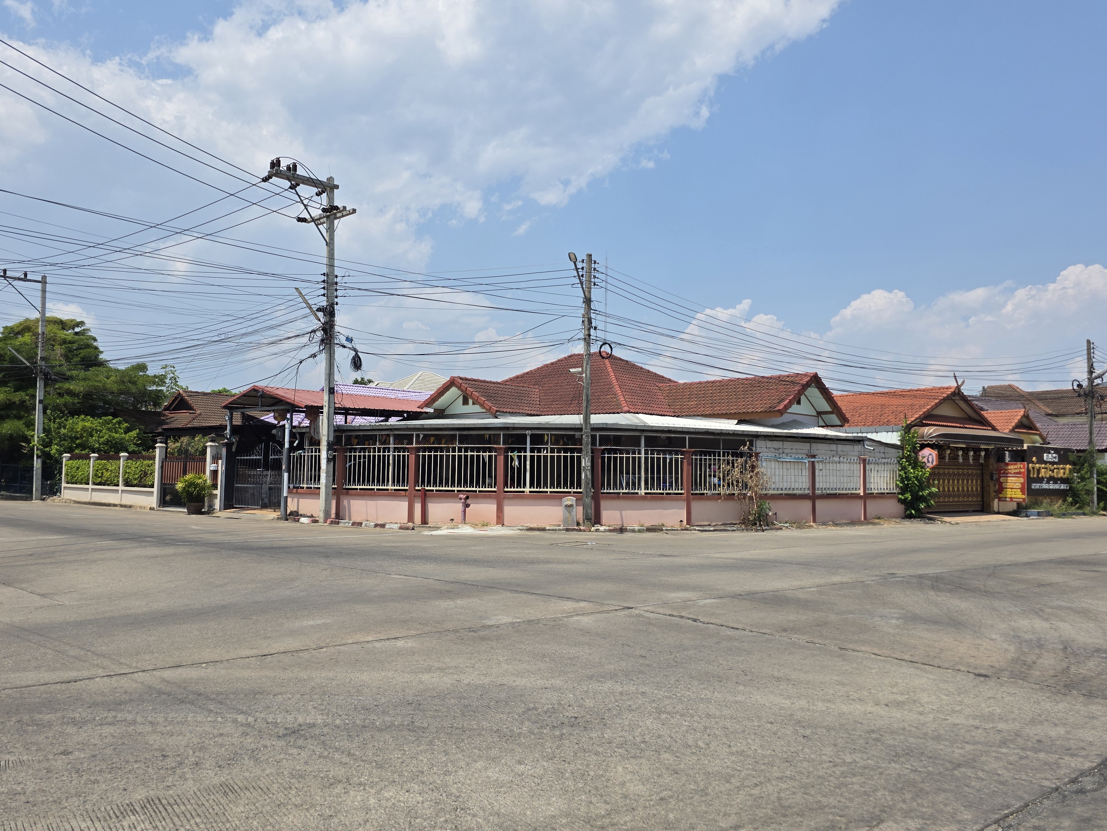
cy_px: 416
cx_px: 554
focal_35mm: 26
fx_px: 832
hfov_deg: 67.3
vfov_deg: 53.1
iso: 80
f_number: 1.7
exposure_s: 1/7944
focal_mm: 6.3
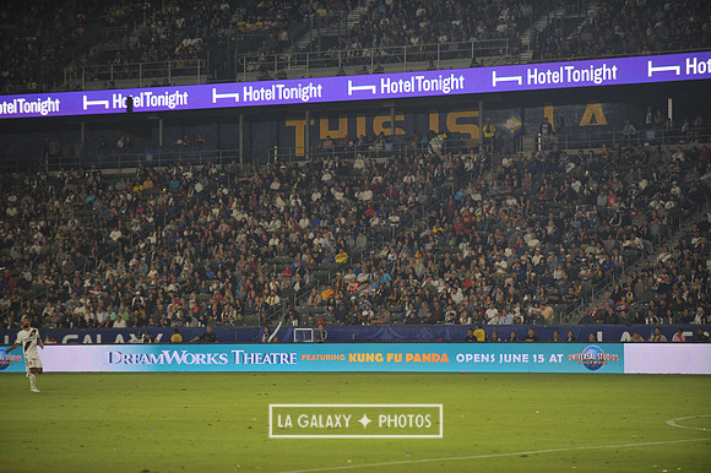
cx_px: 356
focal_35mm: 135
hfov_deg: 15.2
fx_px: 2665
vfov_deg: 10.1
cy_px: 236
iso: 1250
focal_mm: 135
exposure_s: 1/1000
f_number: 2.8
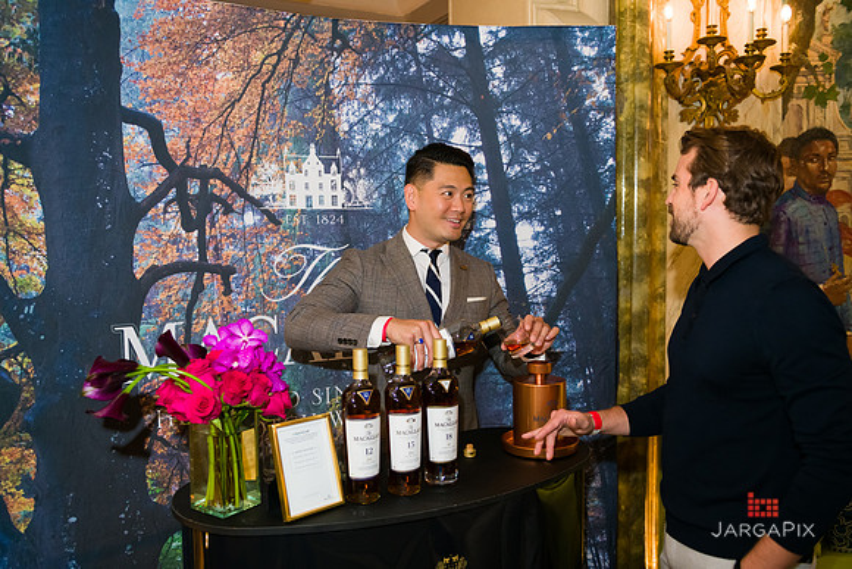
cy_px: 284
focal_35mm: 31
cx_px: 426
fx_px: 734
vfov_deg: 42.3
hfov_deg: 60.3
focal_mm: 31
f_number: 3.2
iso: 1600
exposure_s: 1/125
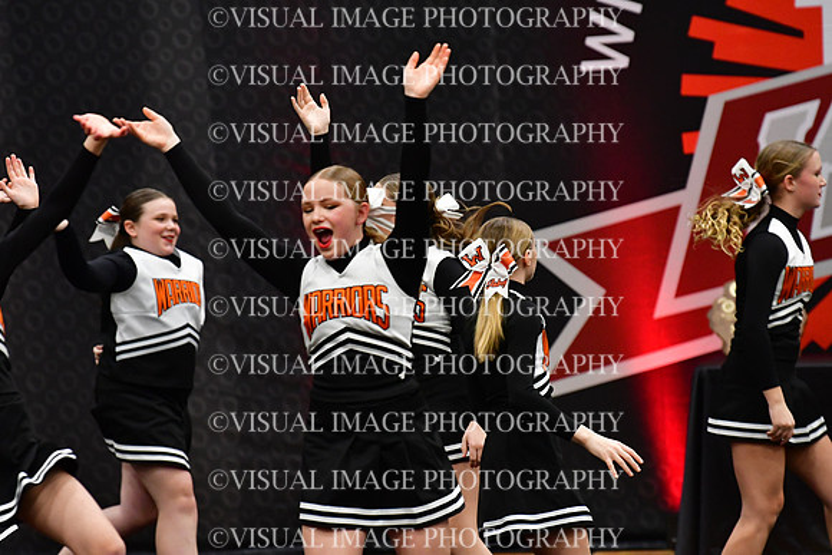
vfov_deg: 4.6
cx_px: 416
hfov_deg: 6.9
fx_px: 6935
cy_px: 278
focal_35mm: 300
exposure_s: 1/500
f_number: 3.5
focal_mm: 200
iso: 4000
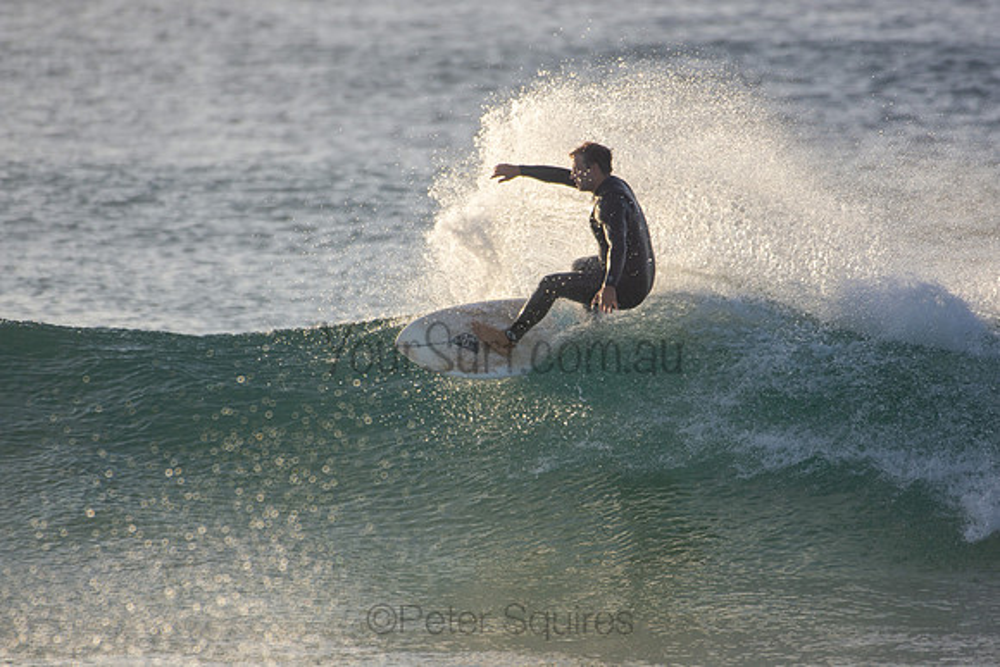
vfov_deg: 1.8
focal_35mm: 750
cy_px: 334
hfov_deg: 2.7
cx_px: 500
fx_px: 20837
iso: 360
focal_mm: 500
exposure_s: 1/1250
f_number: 5.6
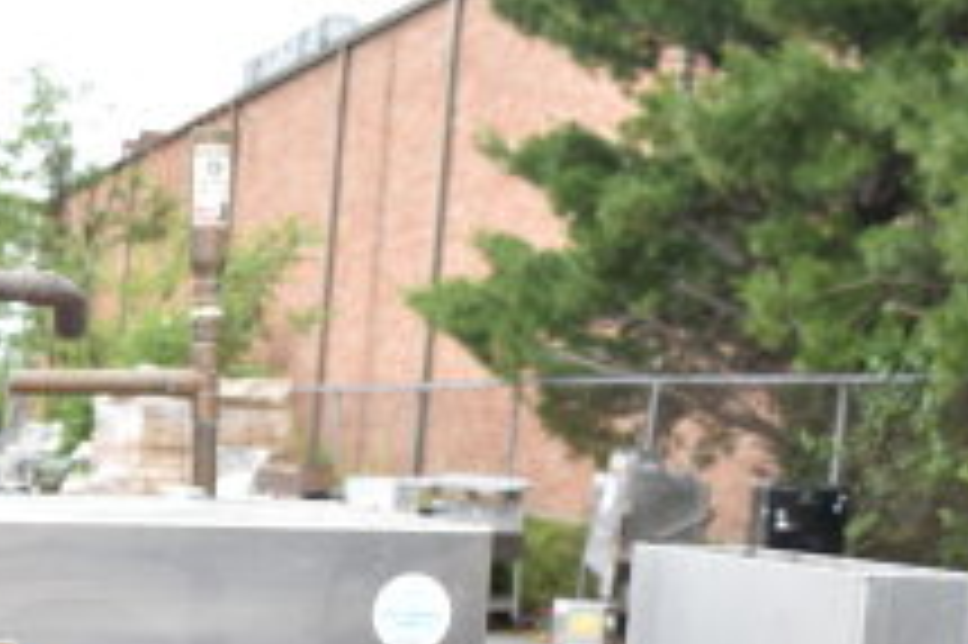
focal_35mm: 89
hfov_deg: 21.7
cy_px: 912
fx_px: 2402
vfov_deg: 14.4
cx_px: -68
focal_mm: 21
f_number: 5
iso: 200
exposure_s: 1/100
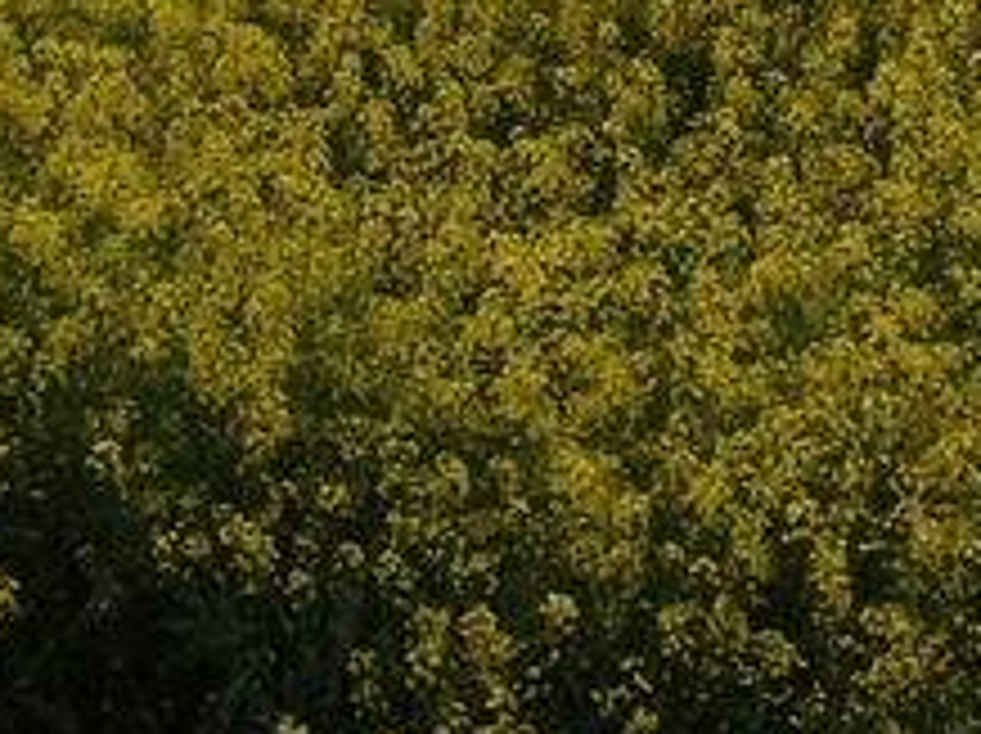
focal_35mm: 193
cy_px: -1045
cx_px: -238
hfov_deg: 10.1
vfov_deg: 7.2
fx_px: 5464
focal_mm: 4.28
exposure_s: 1/1842
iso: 50
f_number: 2.4
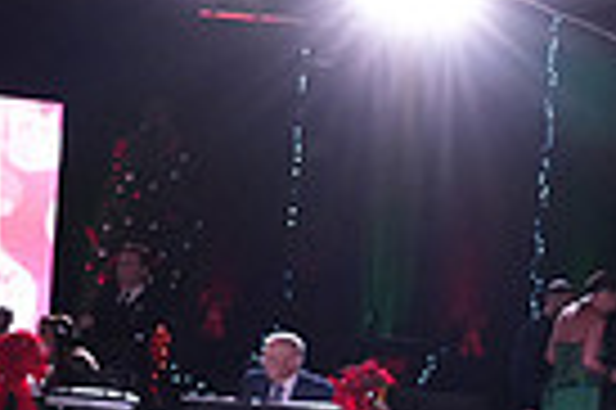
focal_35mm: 144
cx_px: 1120
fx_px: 2461
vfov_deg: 9.4
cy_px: 516
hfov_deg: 12.9
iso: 5000
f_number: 5.6
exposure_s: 1/320
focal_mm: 34
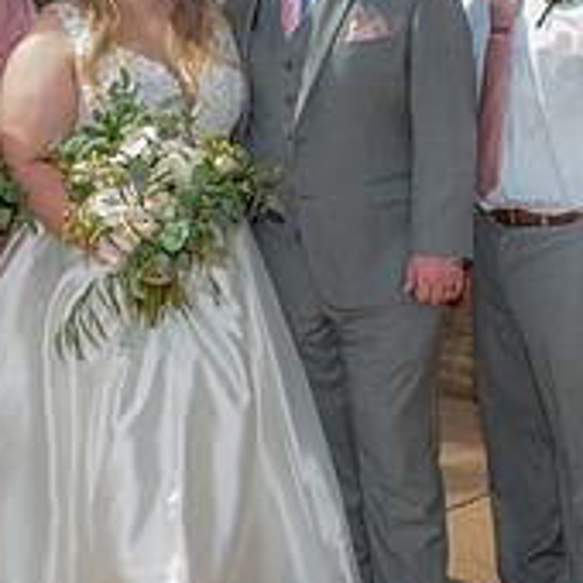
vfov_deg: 21.3
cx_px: 261
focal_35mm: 81
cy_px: 199
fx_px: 1543
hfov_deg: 21.4
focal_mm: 28
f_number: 5.6
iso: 50
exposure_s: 1/200
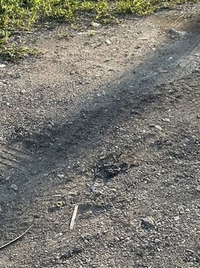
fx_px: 578
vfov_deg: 24.5
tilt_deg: -12.8
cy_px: -15
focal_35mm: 75
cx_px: 103
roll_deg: -1.1
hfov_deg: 19.6
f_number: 1.78
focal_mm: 6.86
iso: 80
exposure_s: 1/1495
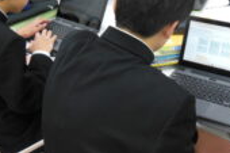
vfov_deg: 24.0
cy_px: 19
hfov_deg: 35.6
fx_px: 351
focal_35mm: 55
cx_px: 169
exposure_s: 1/30
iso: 320
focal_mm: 4.5
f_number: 3.5
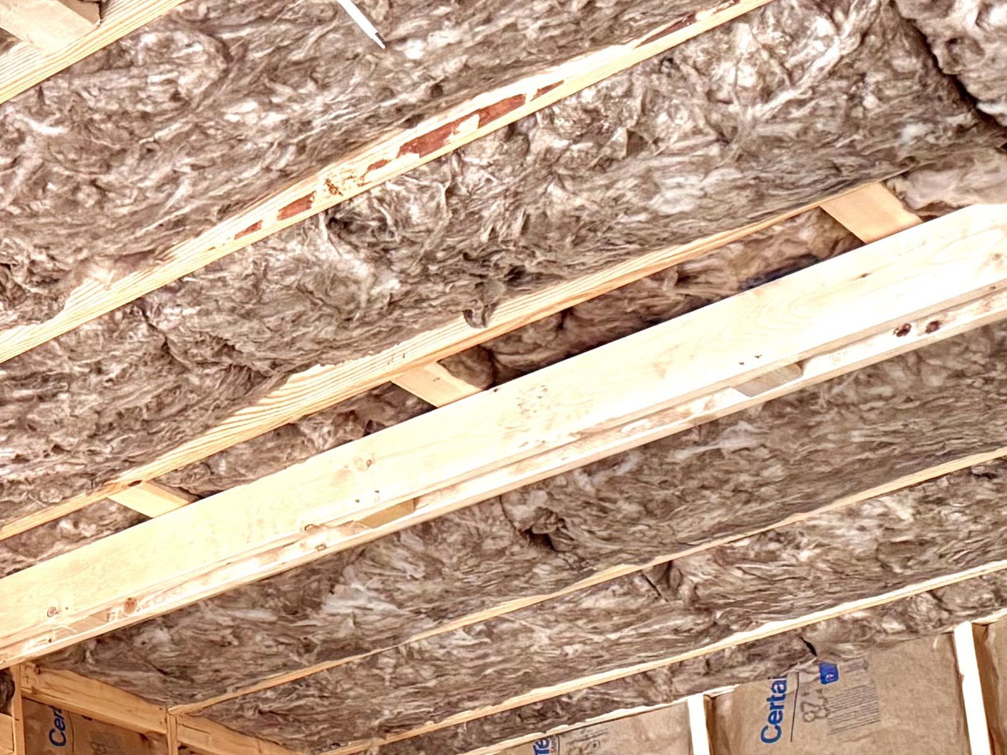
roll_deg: +0.7
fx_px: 2444
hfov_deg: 20.4
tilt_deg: +10.2
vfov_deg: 16.3
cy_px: 1081
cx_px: -442
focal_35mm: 84
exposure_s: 1/60
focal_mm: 6.76
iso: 500
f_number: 1.78
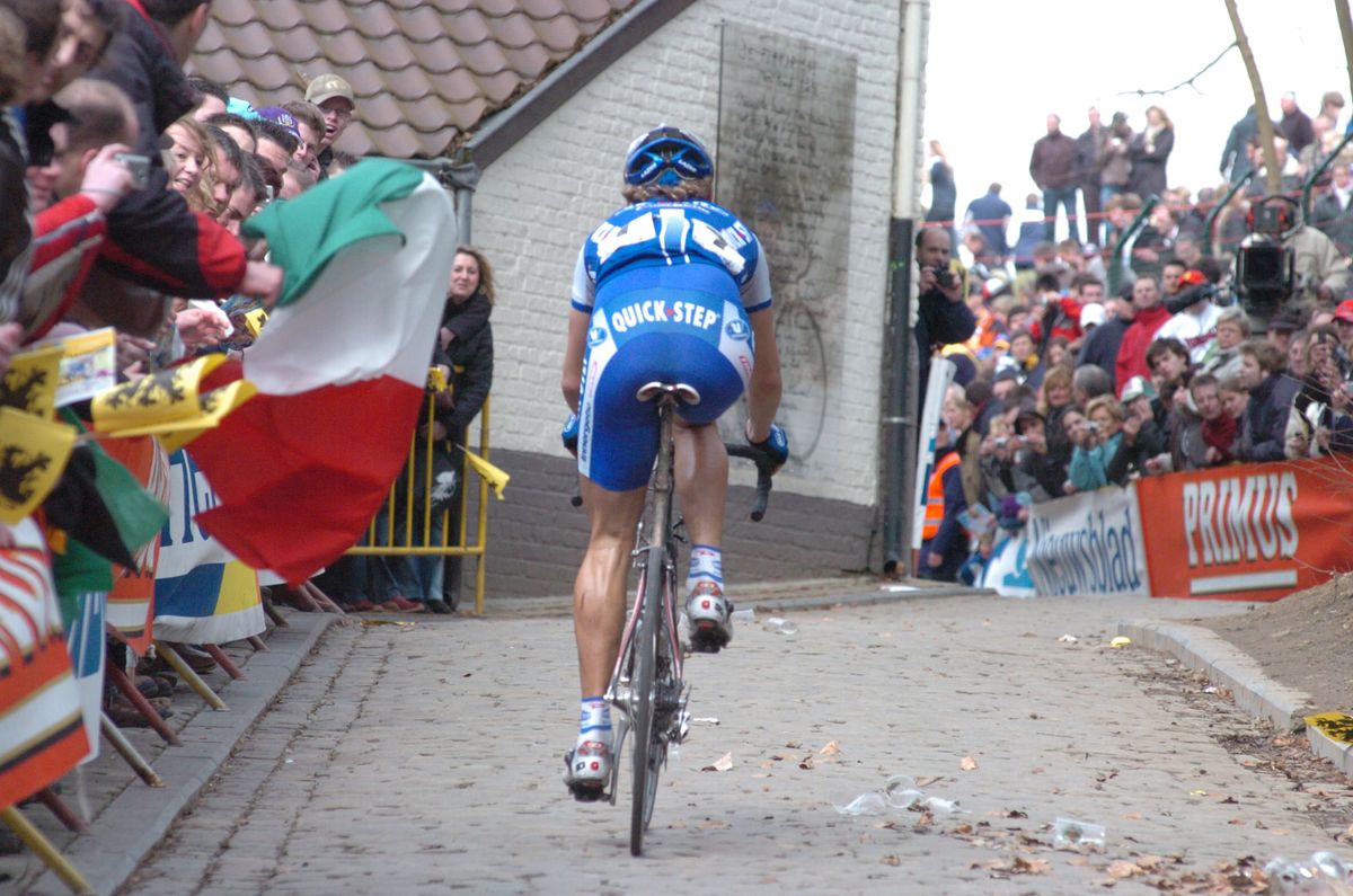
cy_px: 448
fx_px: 11252
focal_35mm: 300
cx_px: 676
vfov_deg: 4.6
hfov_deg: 6.9
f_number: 7.6
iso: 800
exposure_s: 1/400
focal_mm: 200
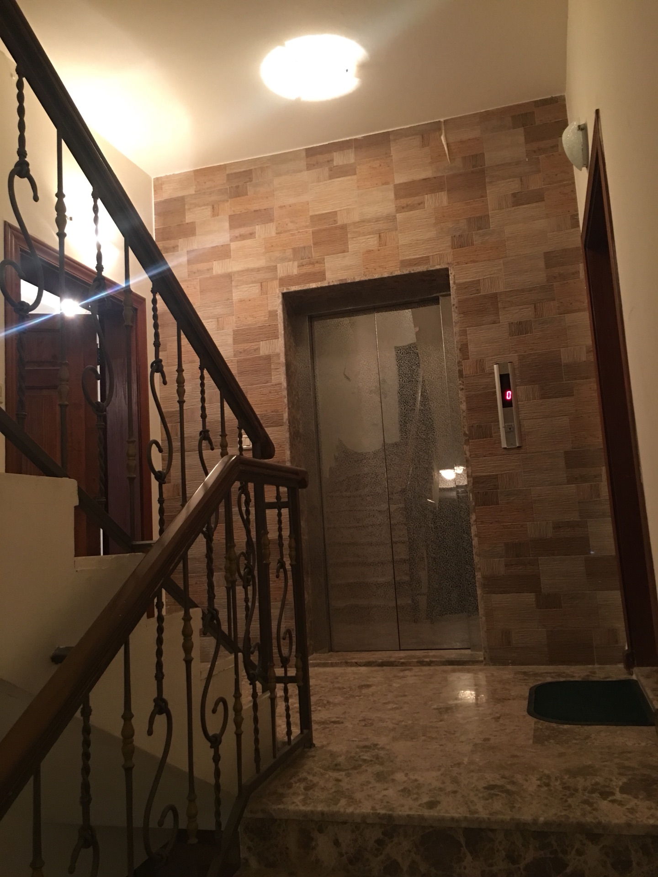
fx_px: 735
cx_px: 329
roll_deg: +3.2
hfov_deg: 48.2
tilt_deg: +9.7
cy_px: 438
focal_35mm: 29
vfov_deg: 61.7
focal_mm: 4.15
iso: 100
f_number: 2.2
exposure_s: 1/10
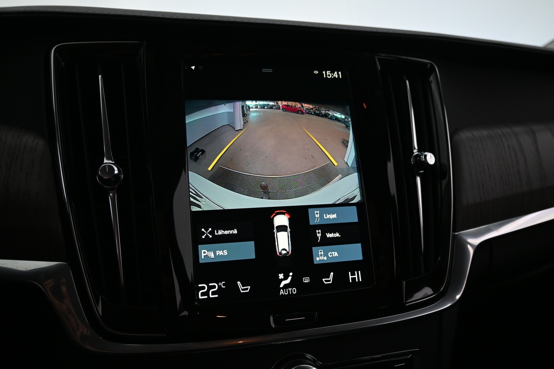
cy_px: 184
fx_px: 462
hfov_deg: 61.9
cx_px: 277
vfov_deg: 43.6
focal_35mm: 30
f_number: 3.8
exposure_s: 1/30
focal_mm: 20
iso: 800
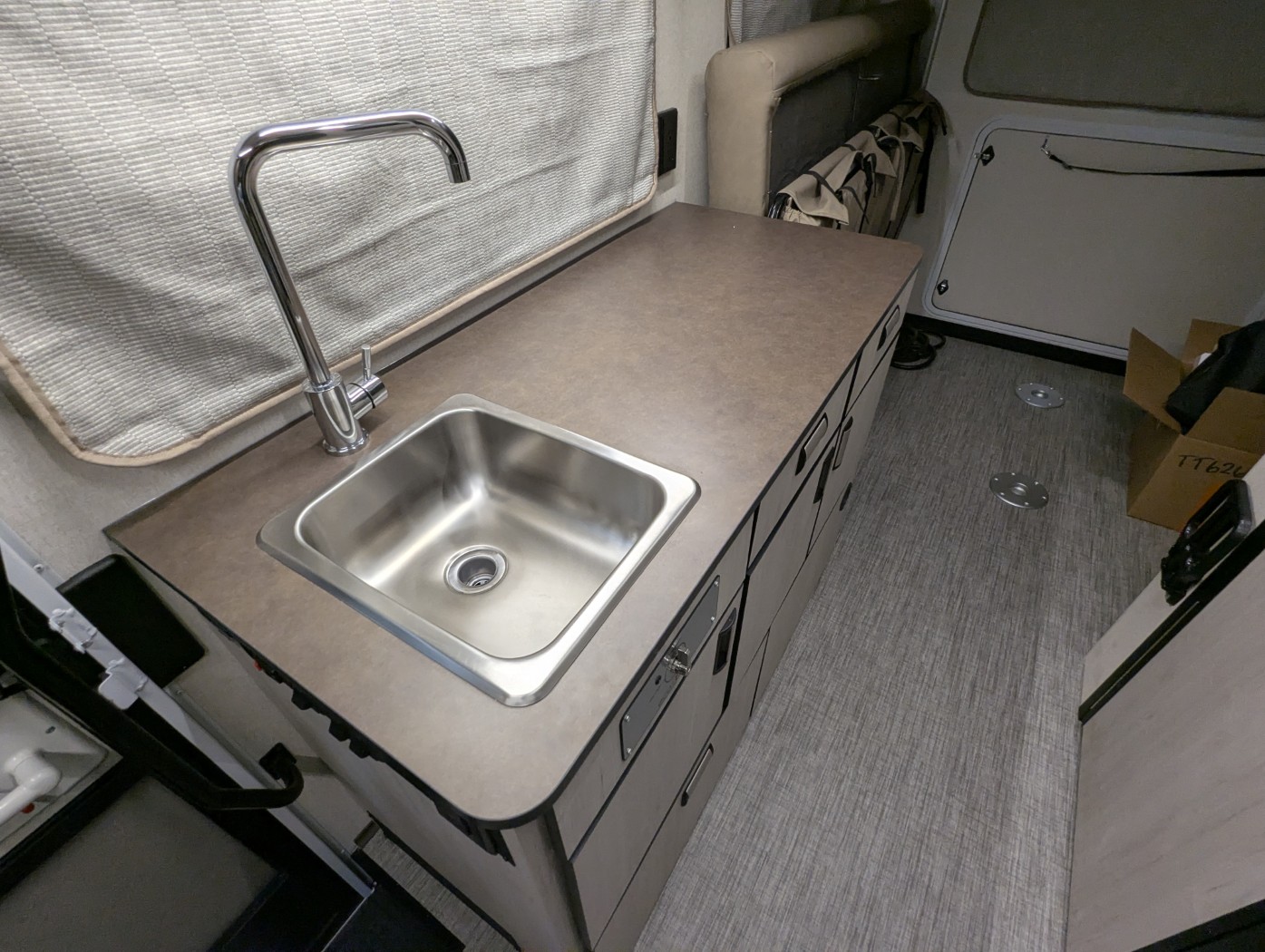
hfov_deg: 94.4
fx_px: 585
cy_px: 476
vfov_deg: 78.2
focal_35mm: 16
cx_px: 632
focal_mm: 2.35
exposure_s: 1/129
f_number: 2.2
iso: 167
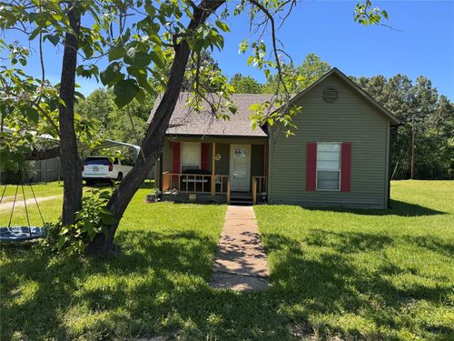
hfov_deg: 71.6
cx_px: 227
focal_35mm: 24
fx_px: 315
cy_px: 170
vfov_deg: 56.8
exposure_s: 1/1818
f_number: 1.78
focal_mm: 6.76
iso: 80
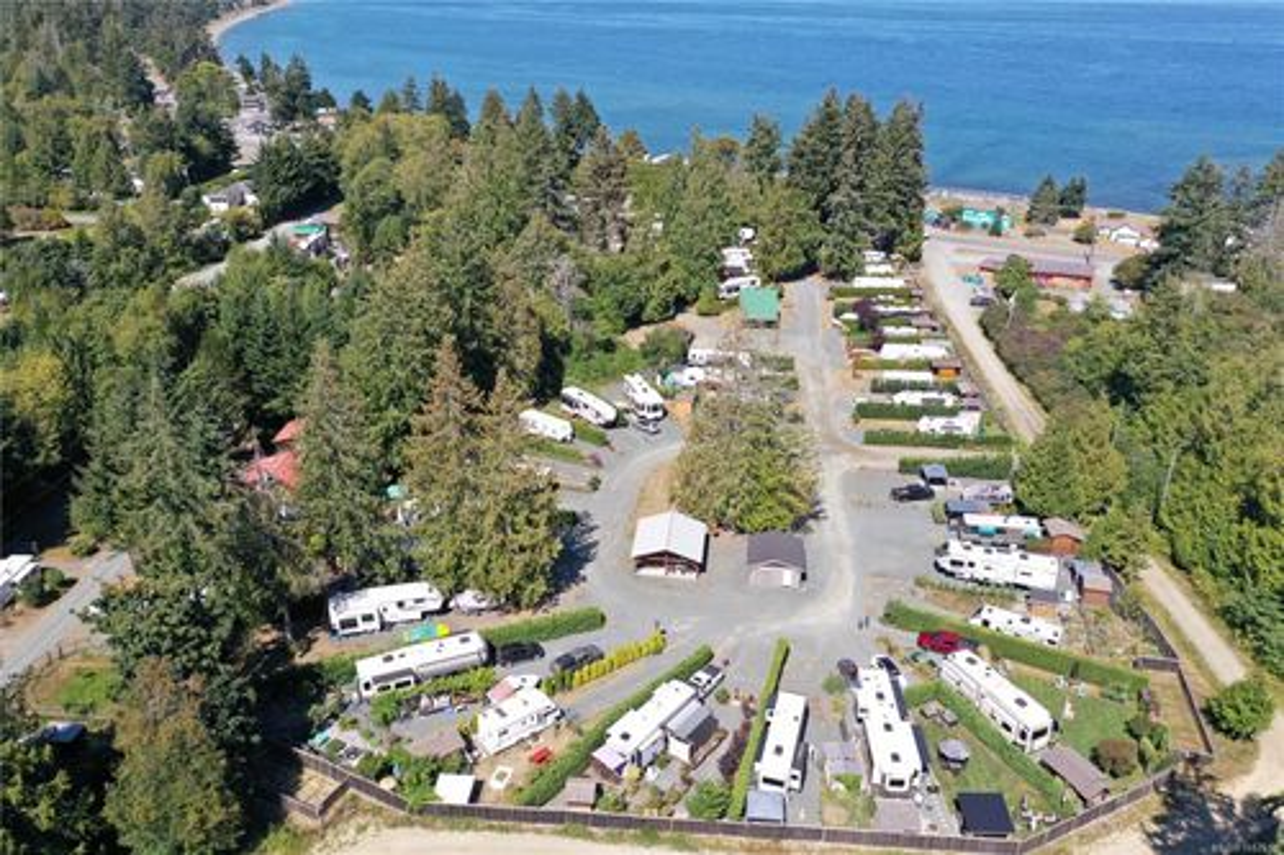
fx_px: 998
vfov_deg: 46.4
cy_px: 428
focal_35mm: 28
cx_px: 642
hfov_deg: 65.5
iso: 100
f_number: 4
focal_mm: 10.26
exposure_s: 1/80
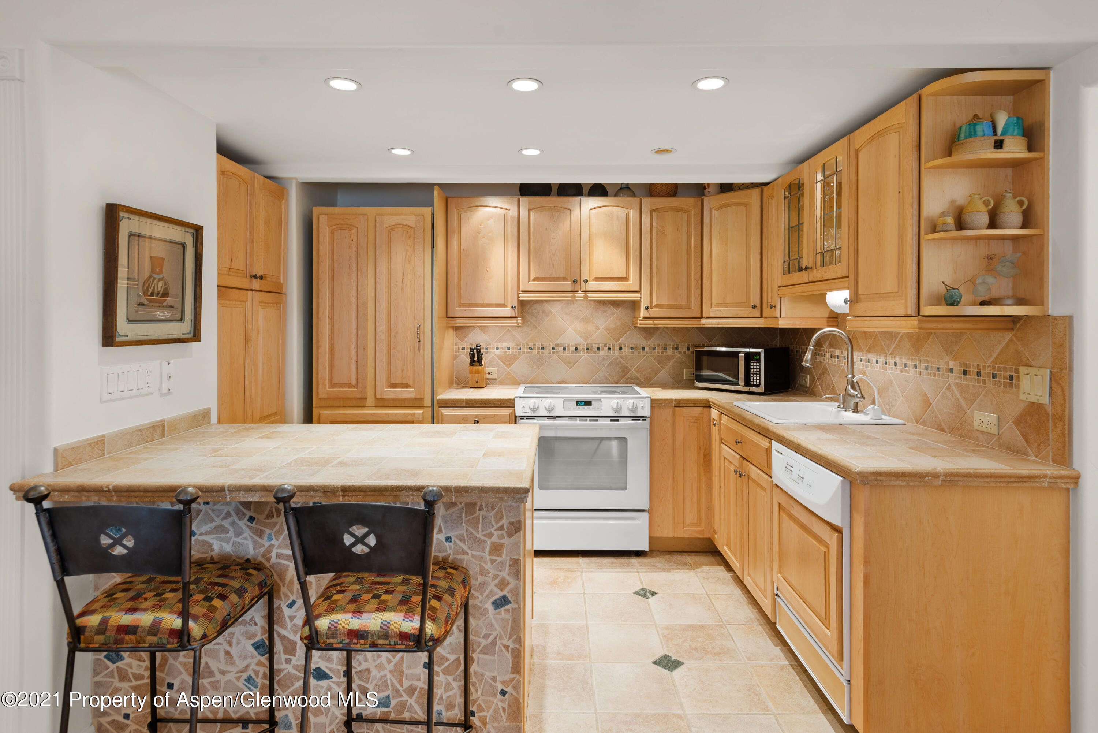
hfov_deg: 84.0
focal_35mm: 20
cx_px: 549
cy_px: 366
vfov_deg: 62.0
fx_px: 610
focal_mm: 20
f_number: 7.1
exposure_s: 1.6
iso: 100
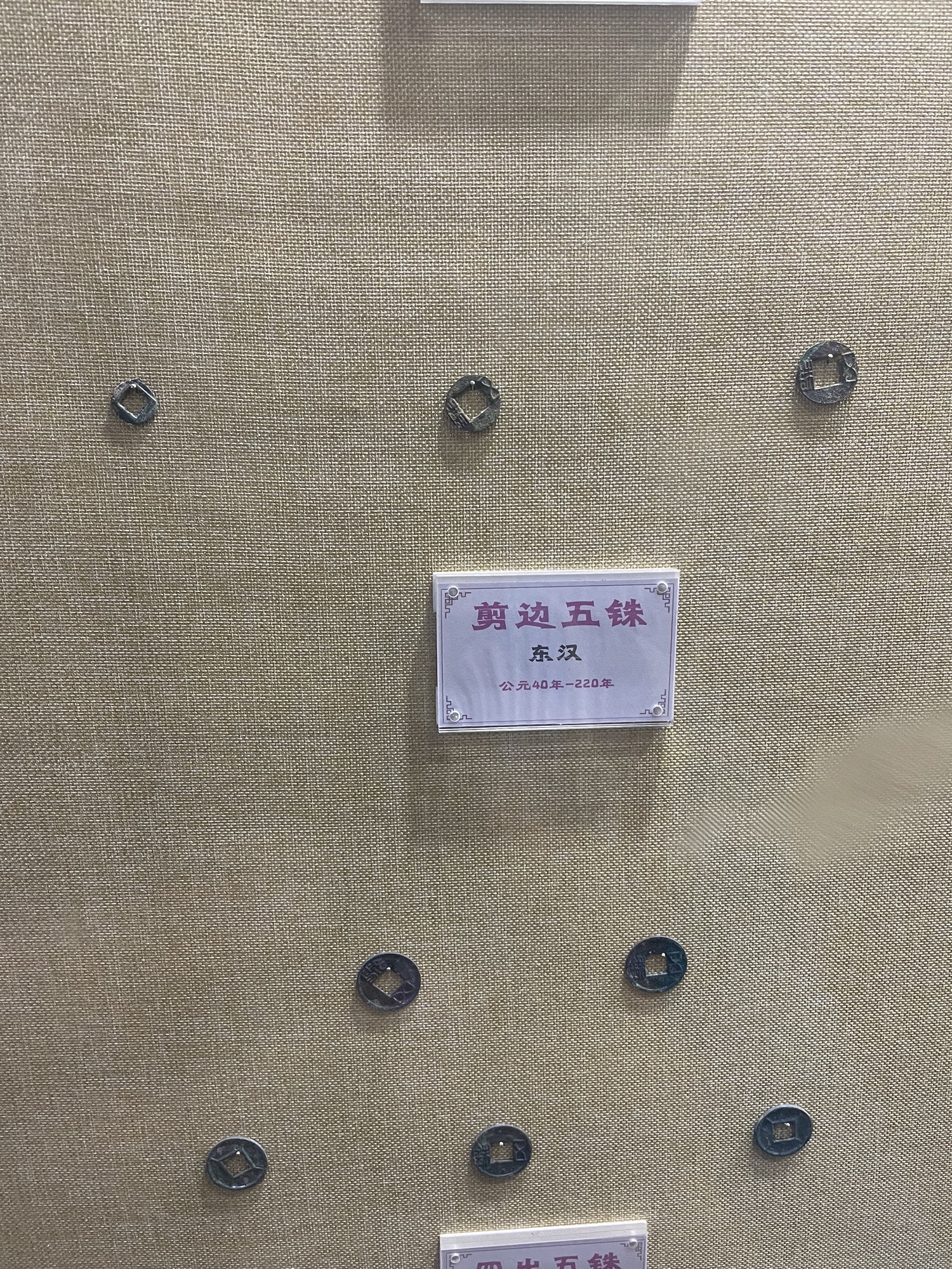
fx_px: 953
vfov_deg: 67.3
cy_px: 634
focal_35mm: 26
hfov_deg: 53.1
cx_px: 476
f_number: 1.6
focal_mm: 4.2
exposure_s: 1/50
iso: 160
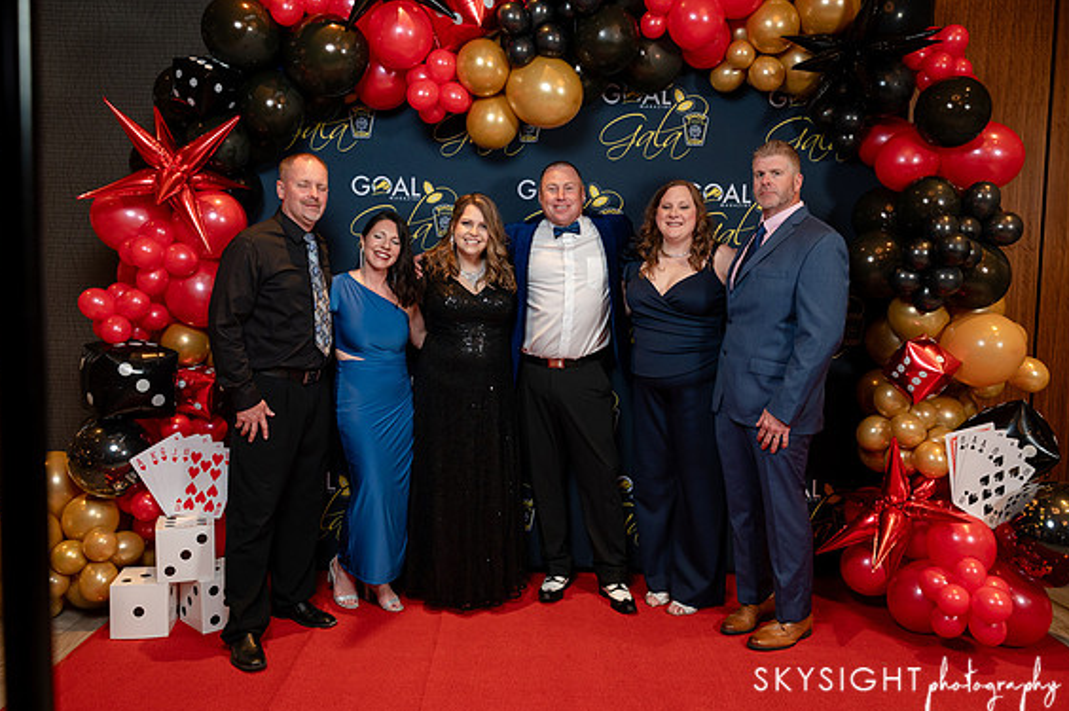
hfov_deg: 63.7
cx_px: 536
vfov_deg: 44.9
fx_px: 860
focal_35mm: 29
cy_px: 360
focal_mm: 28
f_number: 4.5
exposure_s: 1/200
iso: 1250
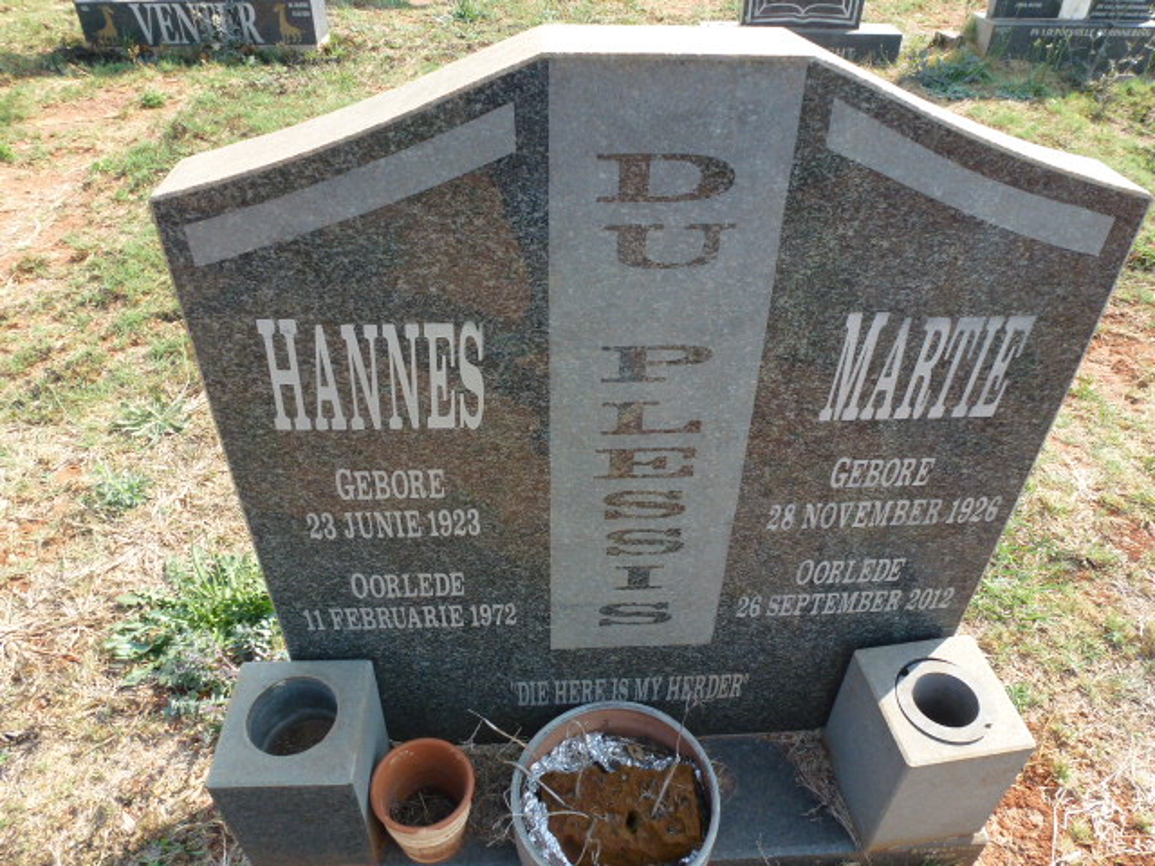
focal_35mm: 24
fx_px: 801
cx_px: 578
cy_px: 433
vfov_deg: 56.8
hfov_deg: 71.6
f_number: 4
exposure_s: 1/200
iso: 100
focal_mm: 4.3
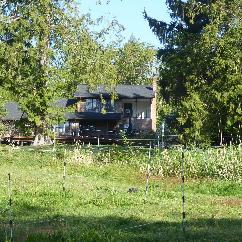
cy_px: 125
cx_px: 80
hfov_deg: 10.8
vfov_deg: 10.8
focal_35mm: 162
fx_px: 1281
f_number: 5.1
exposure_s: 1/125
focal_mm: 20.6
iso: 80
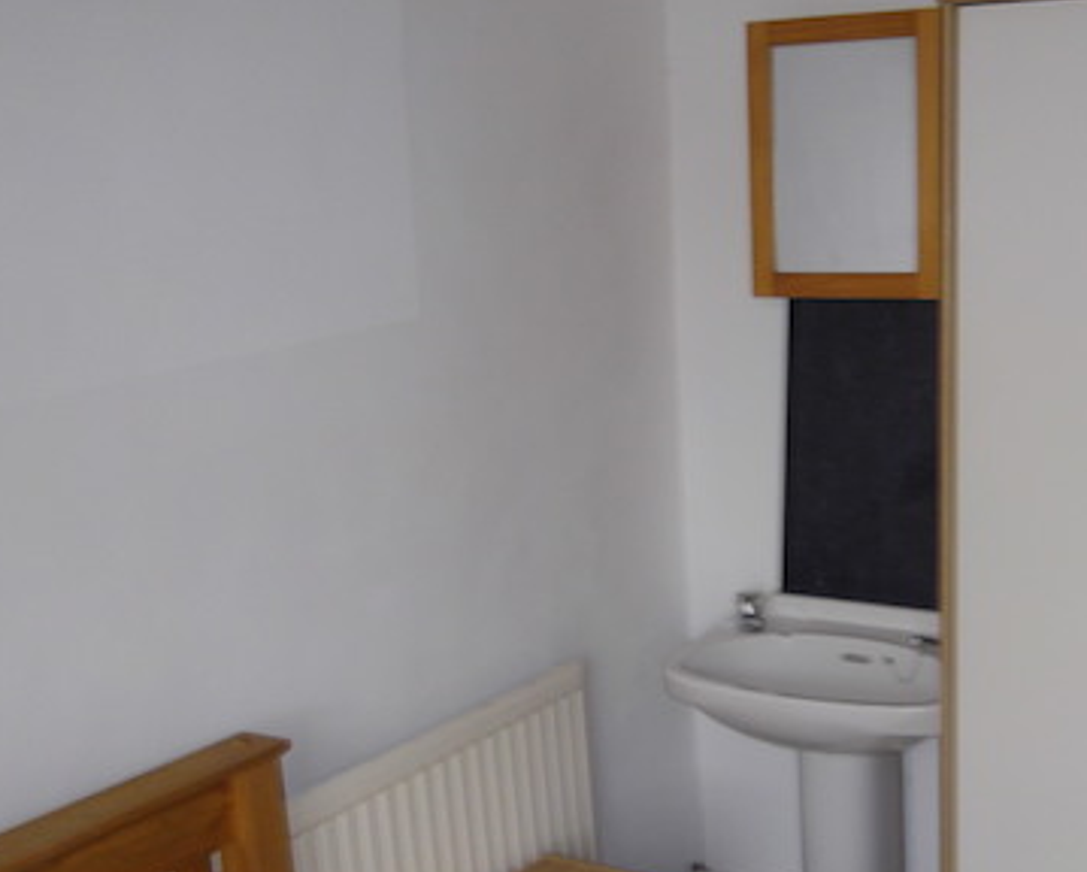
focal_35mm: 44
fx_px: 1417
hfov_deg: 40.6
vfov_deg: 34.0
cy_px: 548
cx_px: 839
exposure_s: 1/50
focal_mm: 4.9
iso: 100
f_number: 3.2
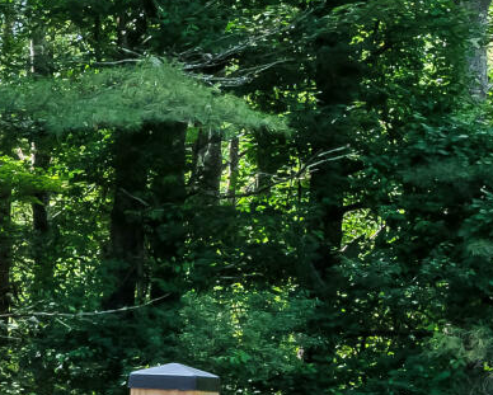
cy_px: 420
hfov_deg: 12.2
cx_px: -787
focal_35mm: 116
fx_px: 1694
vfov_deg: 13.1
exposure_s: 1/125
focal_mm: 16
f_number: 9.5
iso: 800
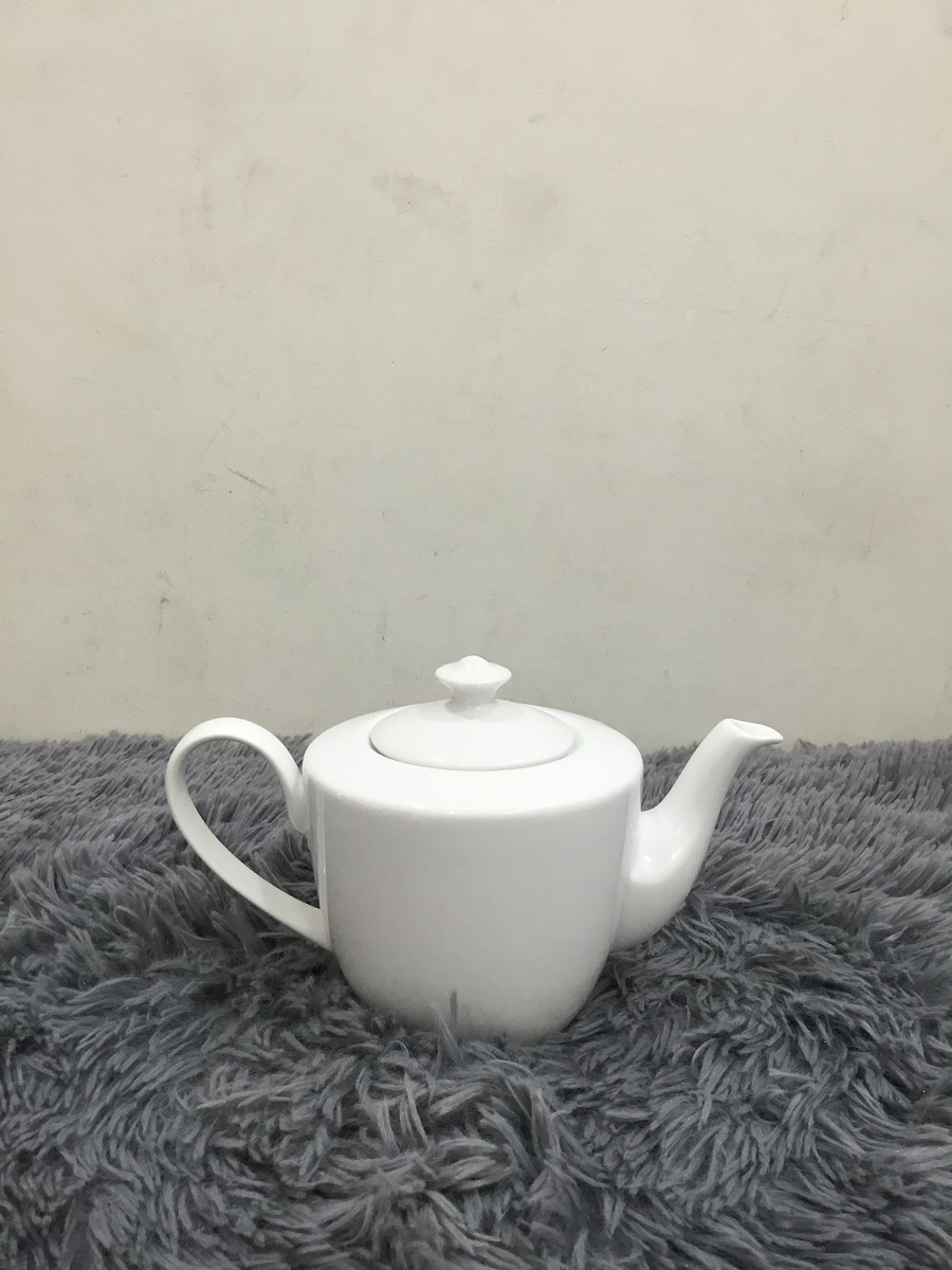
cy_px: 635
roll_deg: -0.1
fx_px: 1137
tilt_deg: -13.6
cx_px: 476
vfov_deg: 58.4
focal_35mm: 31
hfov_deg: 45.4
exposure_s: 1/33
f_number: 2.4
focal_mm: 3.3
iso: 80
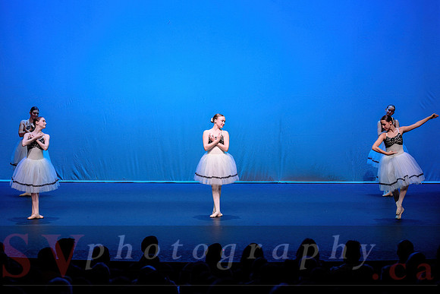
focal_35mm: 89
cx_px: 195
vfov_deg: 15.4
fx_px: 1087
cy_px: 118
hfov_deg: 22.9
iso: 1250
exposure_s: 1/320
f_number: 2.8
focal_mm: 72
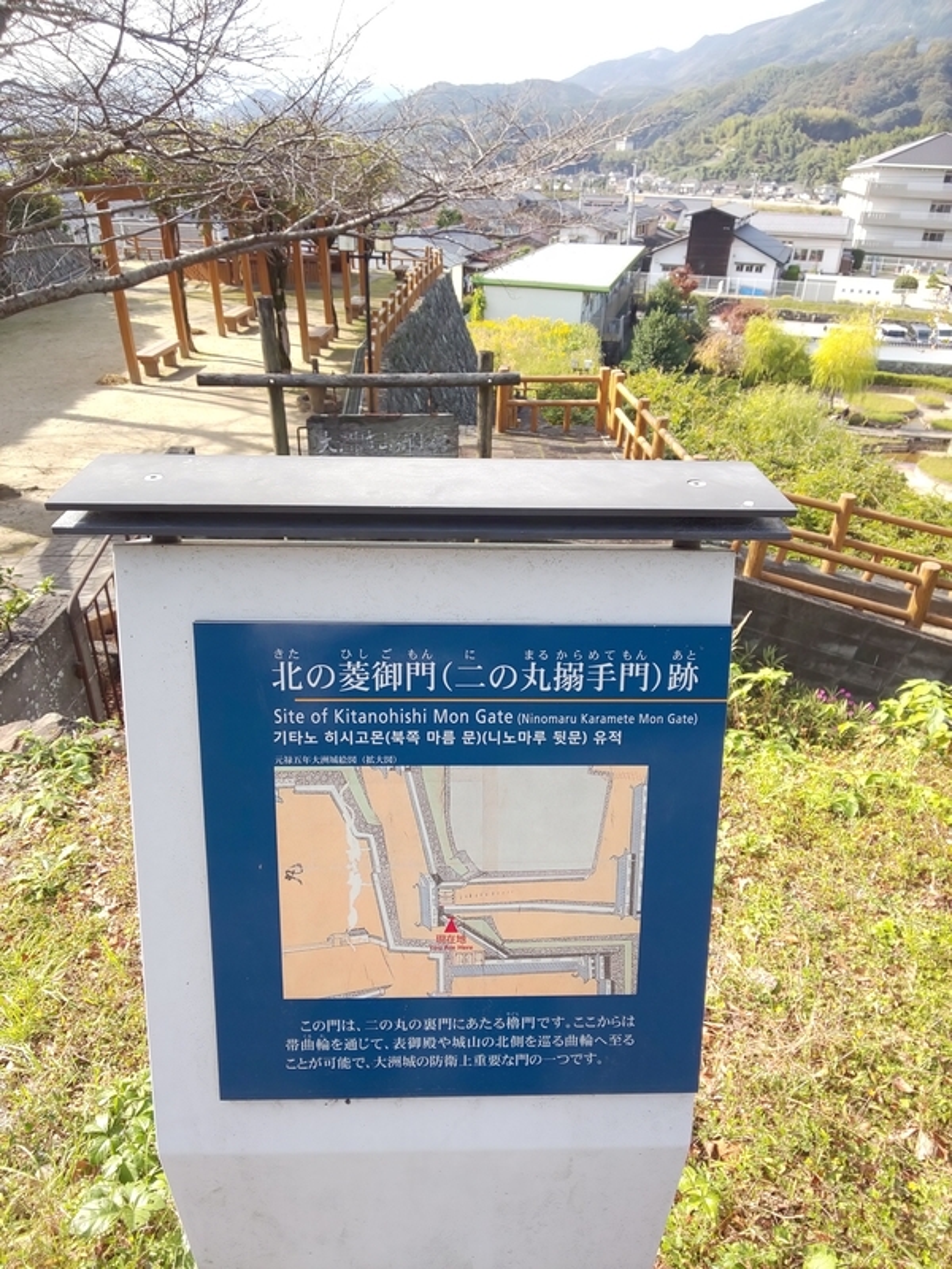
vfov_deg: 81.7
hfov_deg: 66.0
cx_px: 476
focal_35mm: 20
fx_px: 733
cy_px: 634
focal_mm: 3.45
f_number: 1.94
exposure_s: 1/207
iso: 28
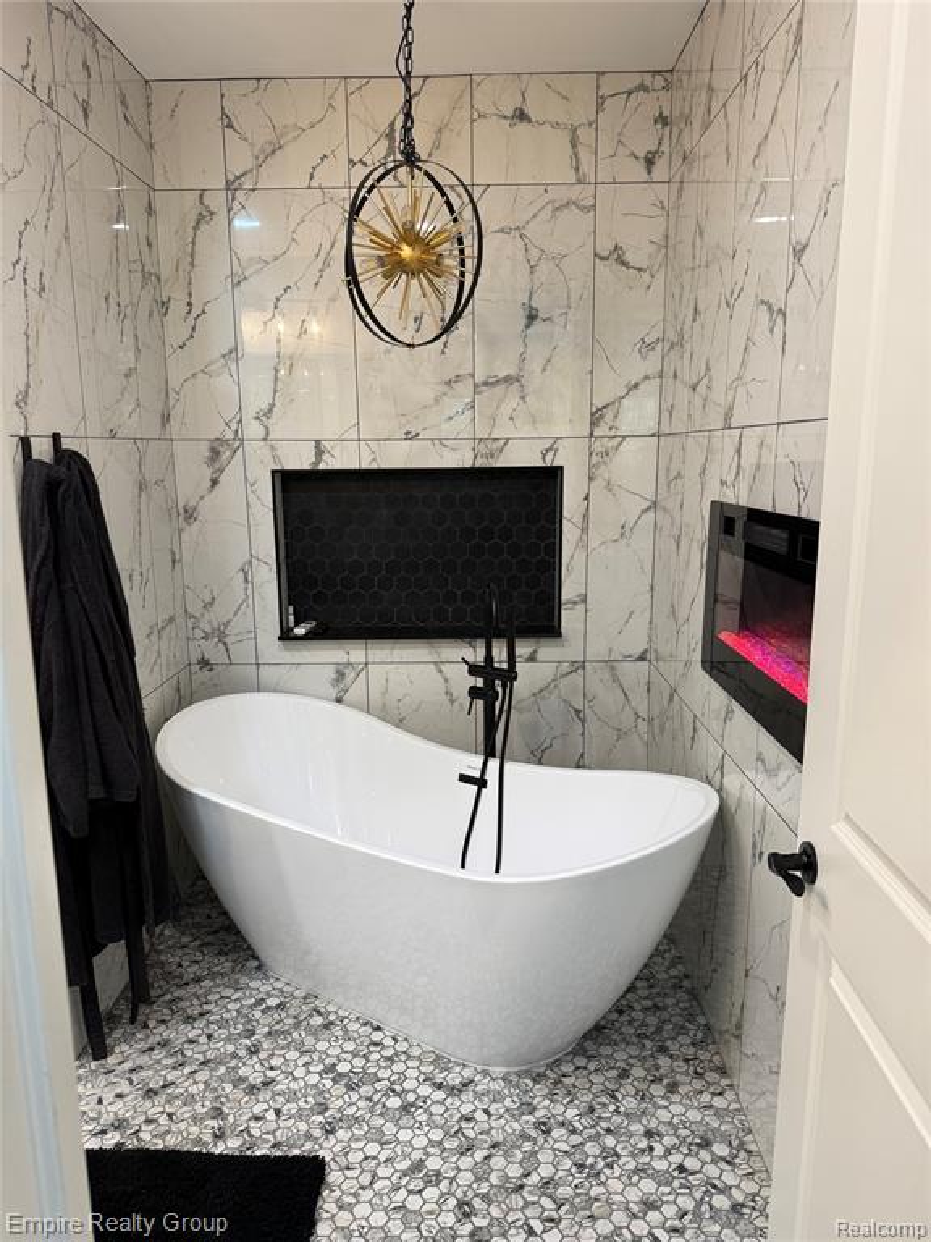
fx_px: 861
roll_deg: +0.2
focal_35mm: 24
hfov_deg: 56.8
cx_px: 466
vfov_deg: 71.6
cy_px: 621
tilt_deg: -10.1
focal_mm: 6.76
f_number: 1.78
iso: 160
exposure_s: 1/120
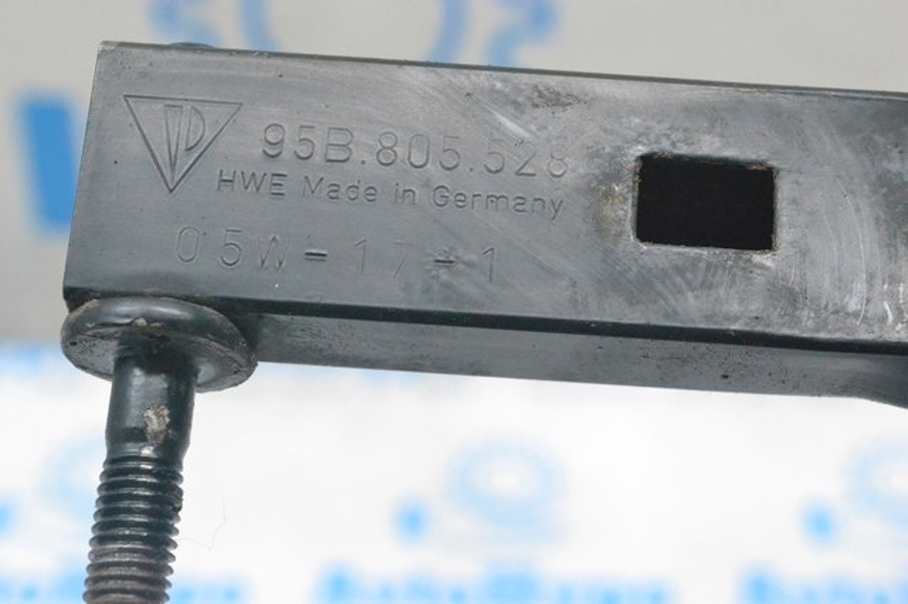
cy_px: 302
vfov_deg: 16.5
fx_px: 2080
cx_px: 454
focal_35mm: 82
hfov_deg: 24.6
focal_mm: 55
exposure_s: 1/160
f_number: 10
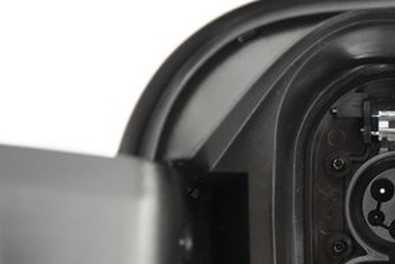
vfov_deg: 25.0
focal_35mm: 52
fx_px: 571
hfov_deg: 34.1
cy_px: 253
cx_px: 411
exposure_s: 1/125
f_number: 2.8
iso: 12800
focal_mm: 24
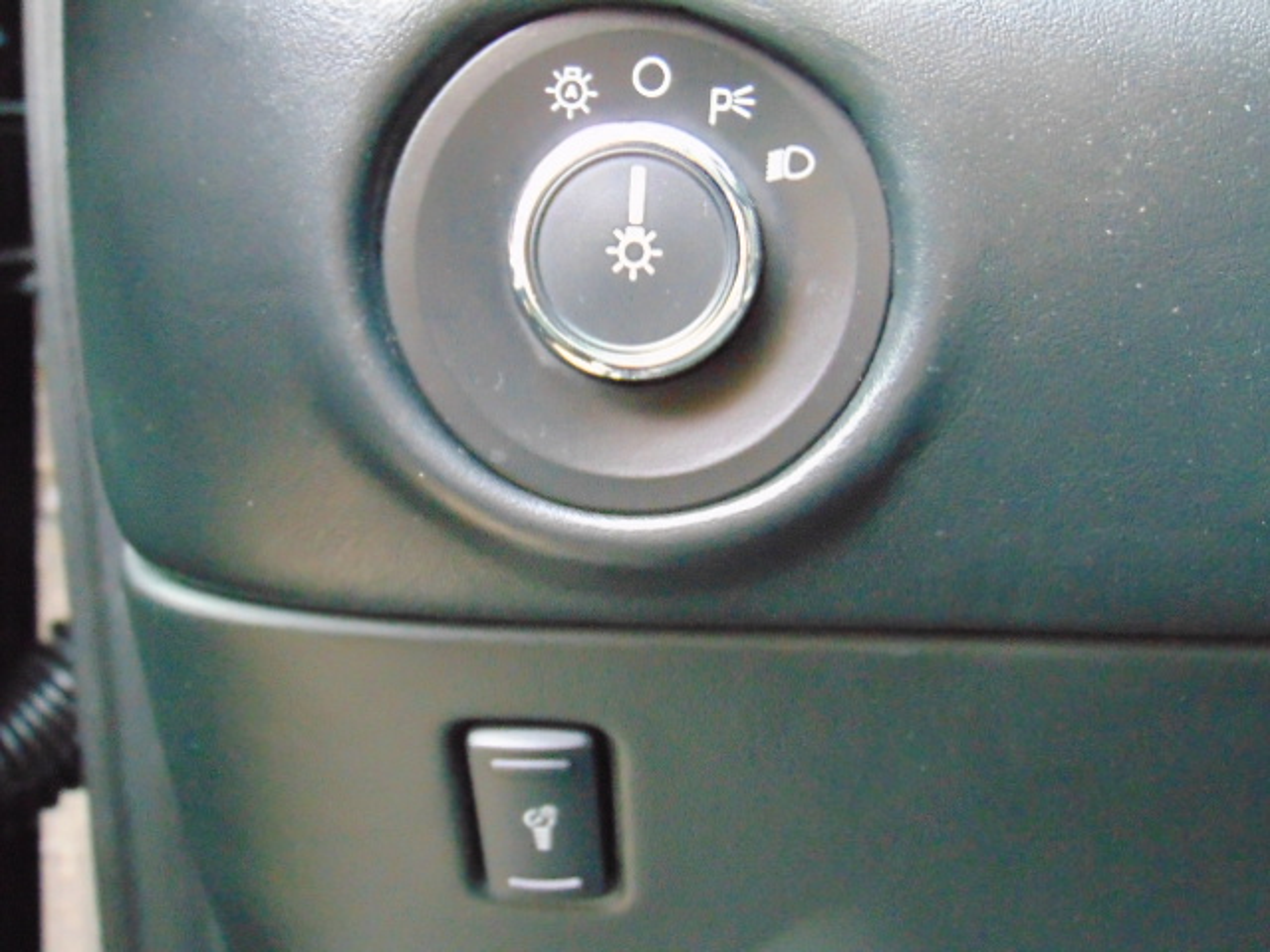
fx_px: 1834
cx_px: 635
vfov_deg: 29.1
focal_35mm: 50
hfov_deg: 38.2
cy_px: 476
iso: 800
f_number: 3.5
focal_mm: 9
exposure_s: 1/40
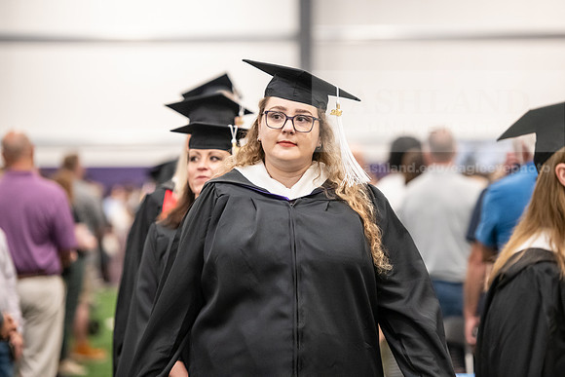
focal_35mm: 150
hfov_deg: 13.7
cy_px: 188
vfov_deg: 9.2
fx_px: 2355
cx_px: 282
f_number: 3.2
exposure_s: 1/200
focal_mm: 150
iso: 3200
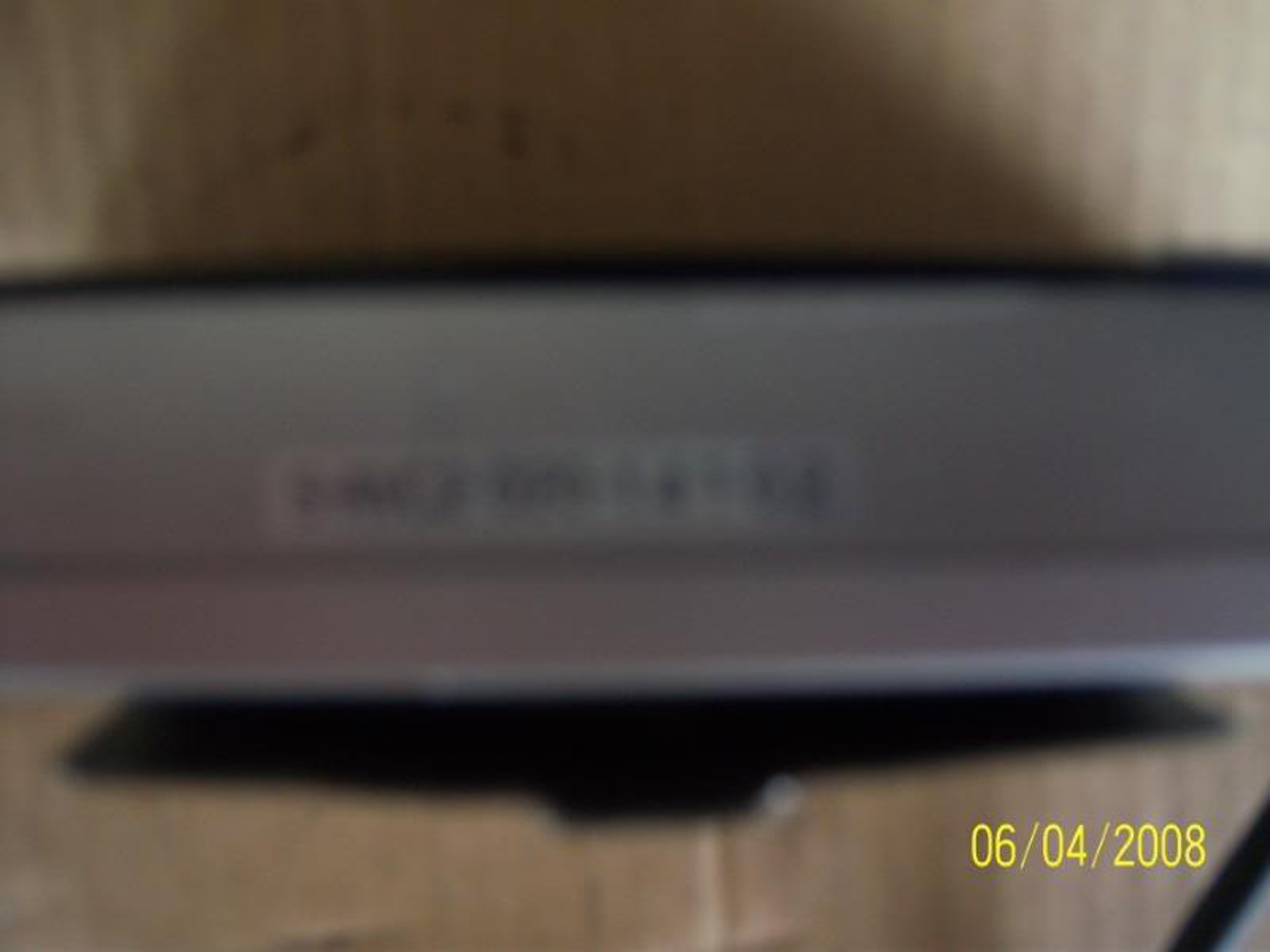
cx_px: 635
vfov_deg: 39.7
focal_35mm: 36
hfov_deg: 51.4
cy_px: 476
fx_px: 1321
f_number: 2.8
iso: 160
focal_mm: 7.5
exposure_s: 1/6
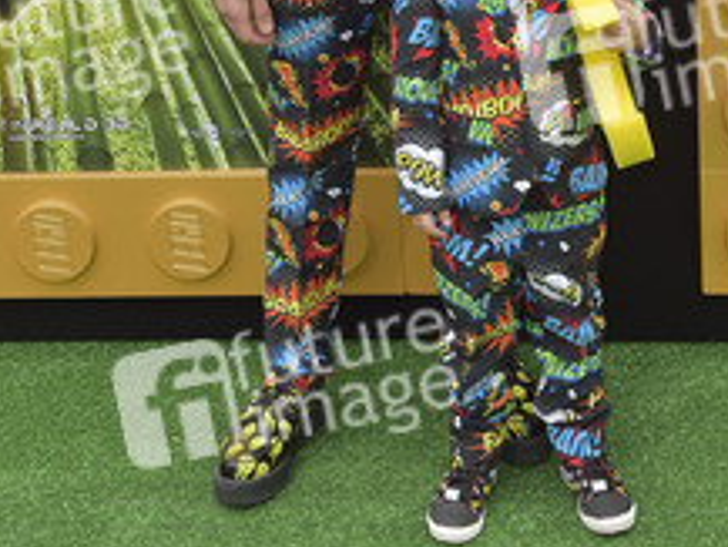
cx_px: 384
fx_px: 1789
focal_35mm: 85
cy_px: -114
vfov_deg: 16.6
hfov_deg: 23.0
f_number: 6.3
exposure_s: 1/320
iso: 400
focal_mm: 48
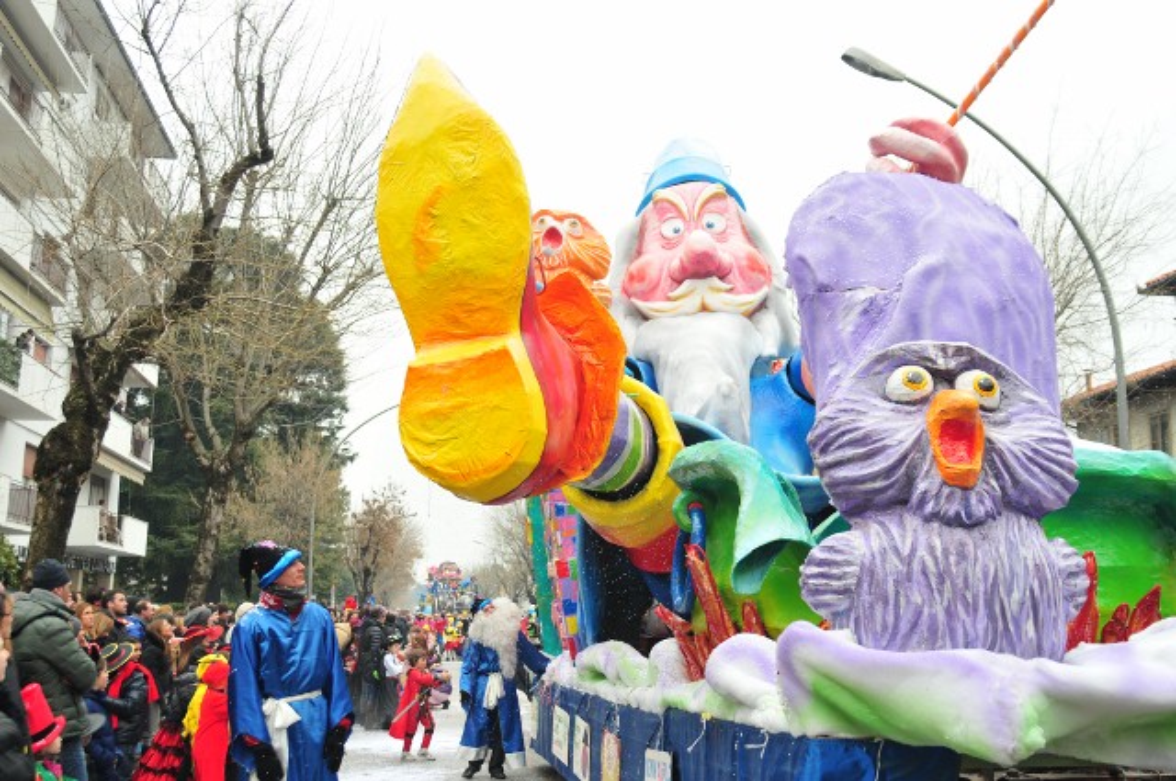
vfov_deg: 36.8
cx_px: 588
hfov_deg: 53.2
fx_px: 1174
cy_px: 390
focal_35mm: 36
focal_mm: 24
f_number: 3.5
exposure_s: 1/500
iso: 500
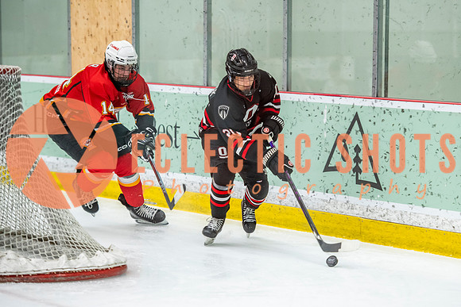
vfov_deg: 7.8
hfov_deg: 11.7
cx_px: 278
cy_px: 176
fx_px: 2252
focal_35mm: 176
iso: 2000
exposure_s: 1/640
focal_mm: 145
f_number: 3.2
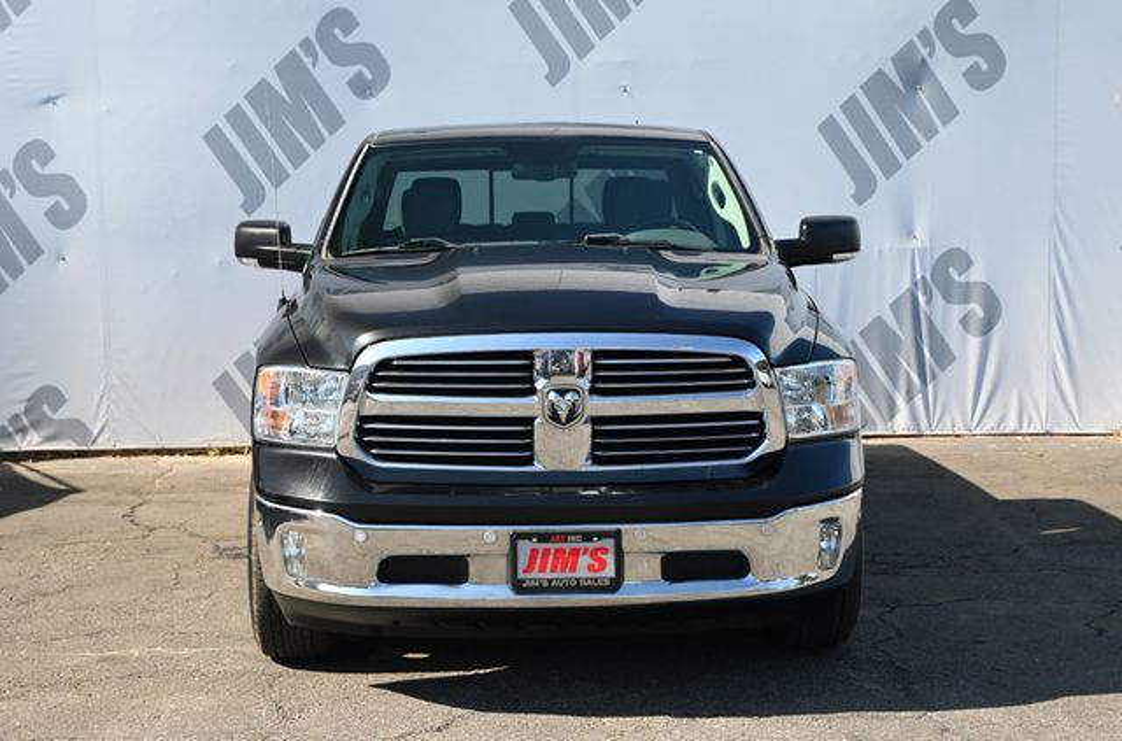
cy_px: 370
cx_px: 561
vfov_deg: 24.9
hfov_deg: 37.0
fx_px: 1678
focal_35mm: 54
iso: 250
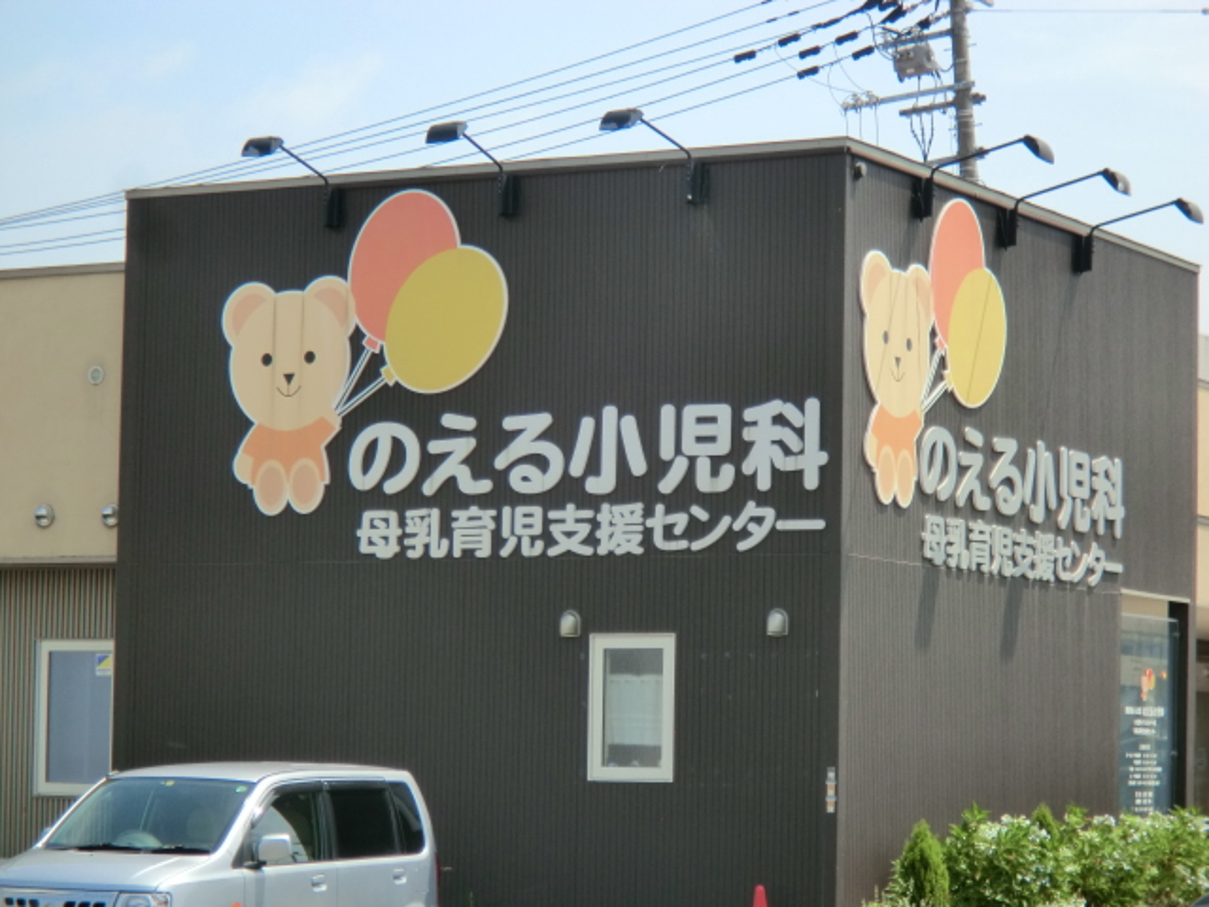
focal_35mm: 108
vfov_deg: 13.7
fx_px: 3772
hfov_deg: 18.2
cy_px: 454
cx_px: 604
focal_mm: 19.6
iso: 50
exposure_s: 1/250
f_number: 5.9
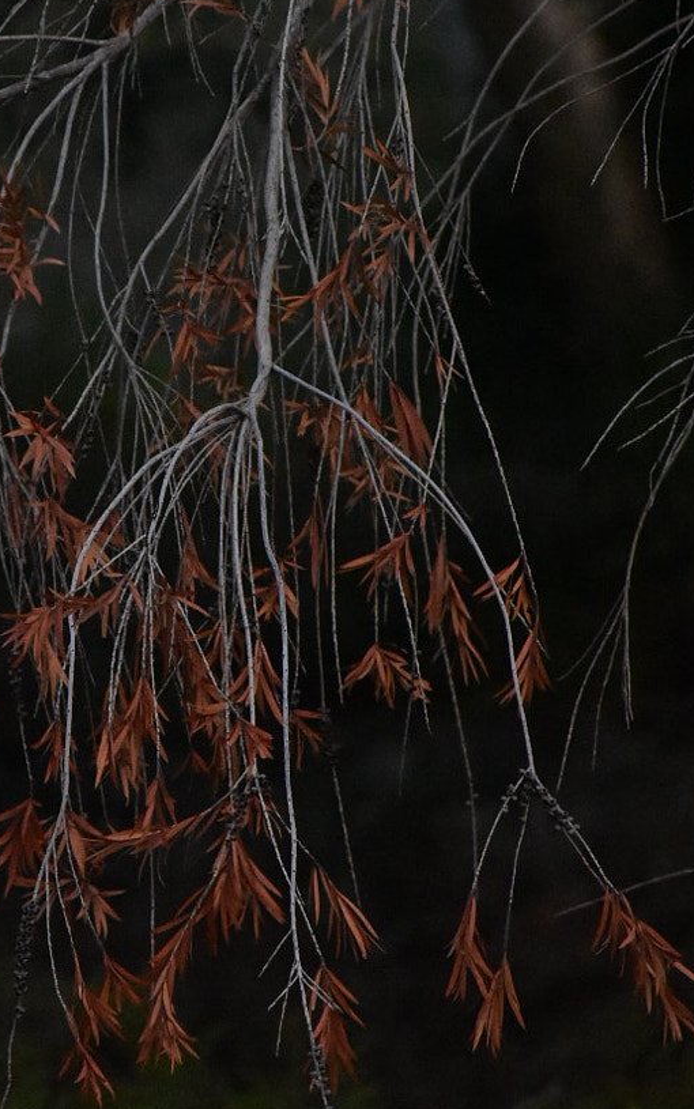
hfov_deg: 3.1
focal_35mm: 420
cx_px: 142
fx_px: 12699
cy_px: 527
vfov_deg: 5.0
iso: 6400
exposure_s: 1/800
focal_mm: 140
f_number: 5.6
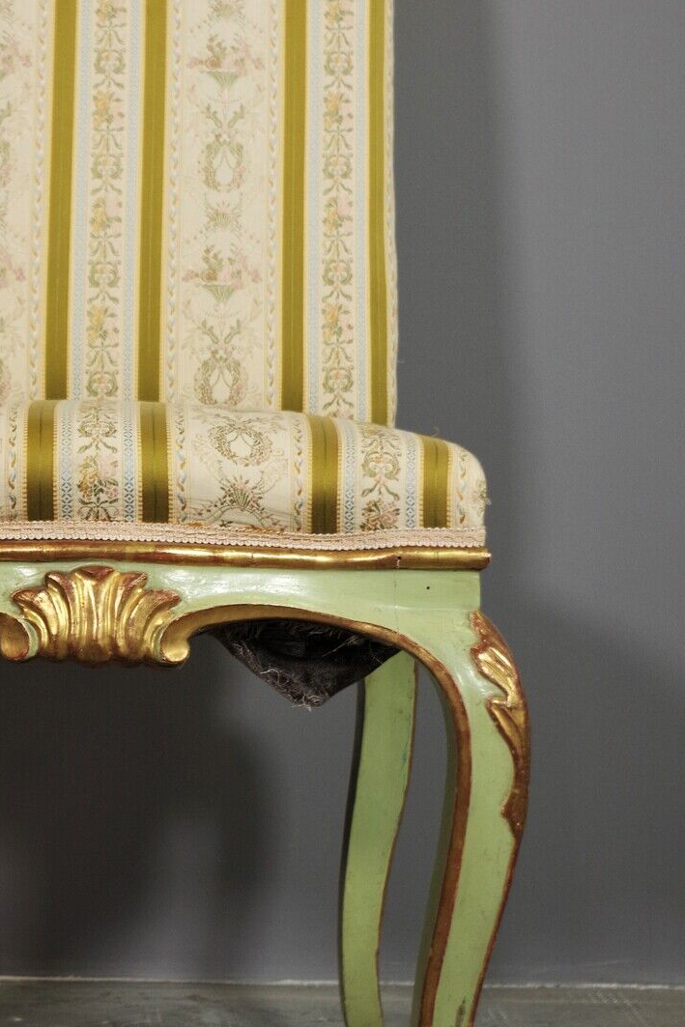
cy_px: 447
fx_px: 2254
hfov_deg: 17.0
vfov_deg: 25.6
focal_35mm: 79
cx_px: 70
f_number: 4
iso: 400
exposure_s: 1/60
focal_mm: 28.13
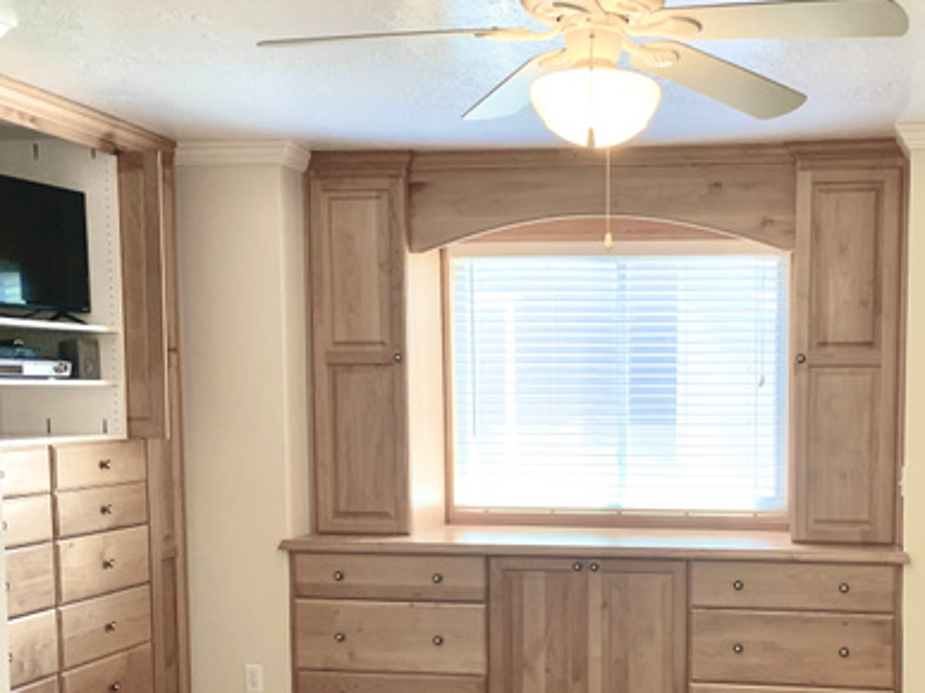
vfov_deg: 33.1
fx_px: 1149
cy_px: 502
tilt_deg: -5.2
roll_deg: -0.8
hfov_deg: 42.4
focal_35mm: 43
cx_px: 703
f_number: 1.8
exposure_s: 1/60
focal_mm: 4.25
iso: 125
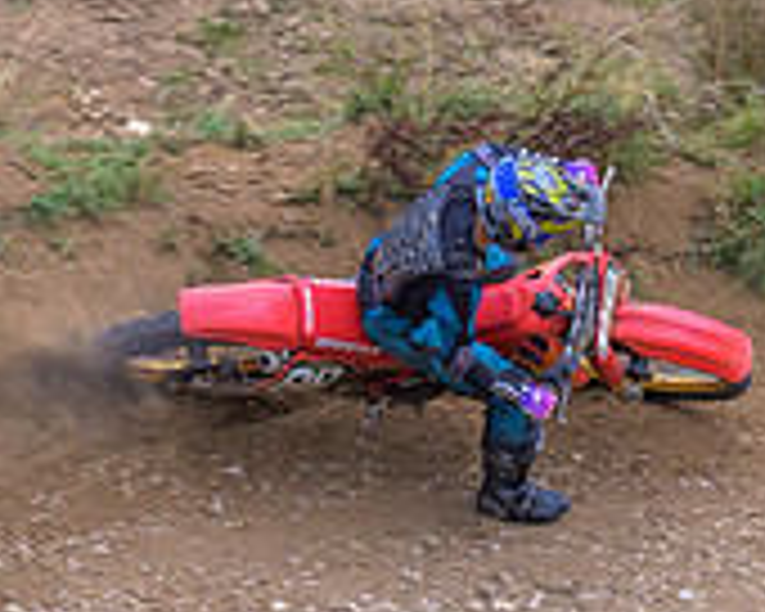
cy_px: 361
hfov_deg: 2.2
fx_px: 19766
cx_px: 550
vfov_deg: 1.8
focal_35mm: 873
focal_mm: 200
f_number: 4
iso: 64
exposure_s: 1/400
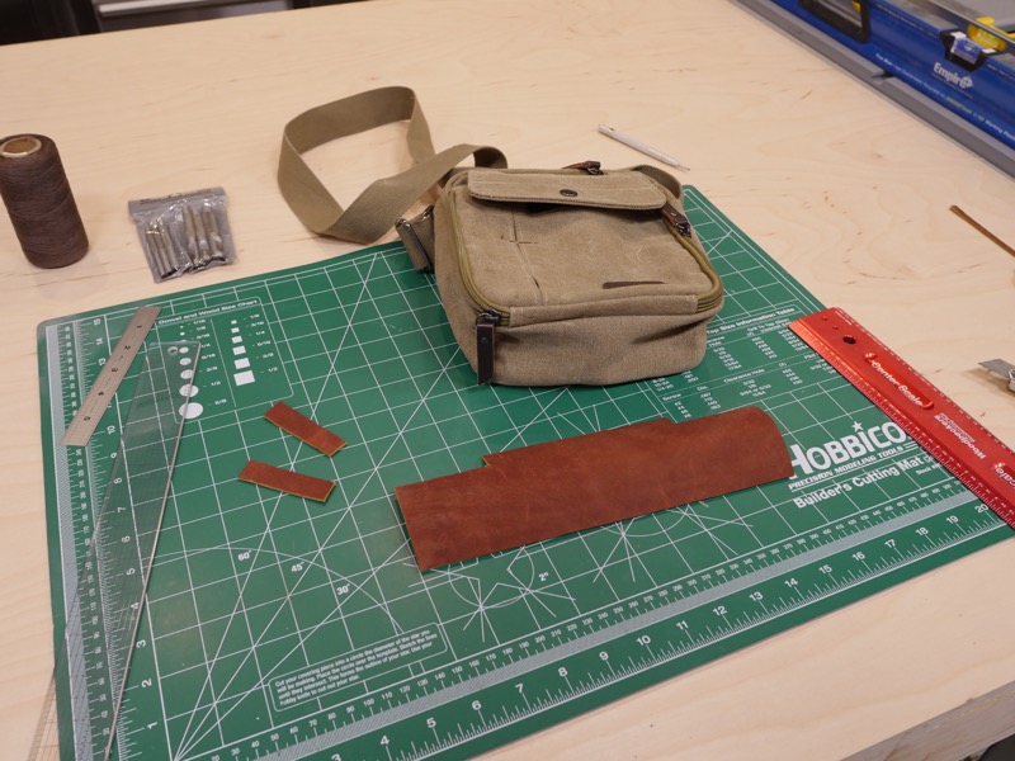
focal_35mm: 30
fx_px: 880
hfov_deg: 60.0
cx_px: 508
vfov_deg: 46.8
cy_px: 380
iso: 500
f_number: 4
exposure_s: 1/60
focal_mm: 15
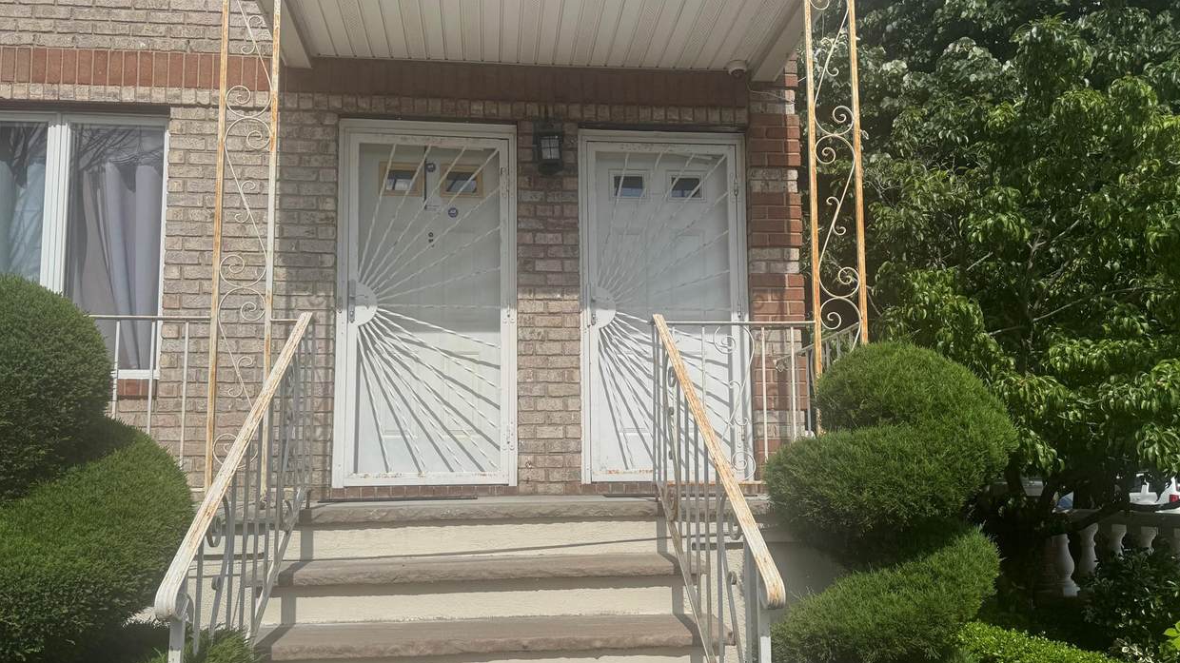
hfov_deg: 69.9
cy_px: 395
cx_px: 593
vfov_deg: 42.7
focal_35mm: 27
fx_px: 845
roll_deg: +0.4
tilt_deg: +7.6
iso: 80
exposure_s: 1/10417
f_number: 1.78
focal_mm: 6.76
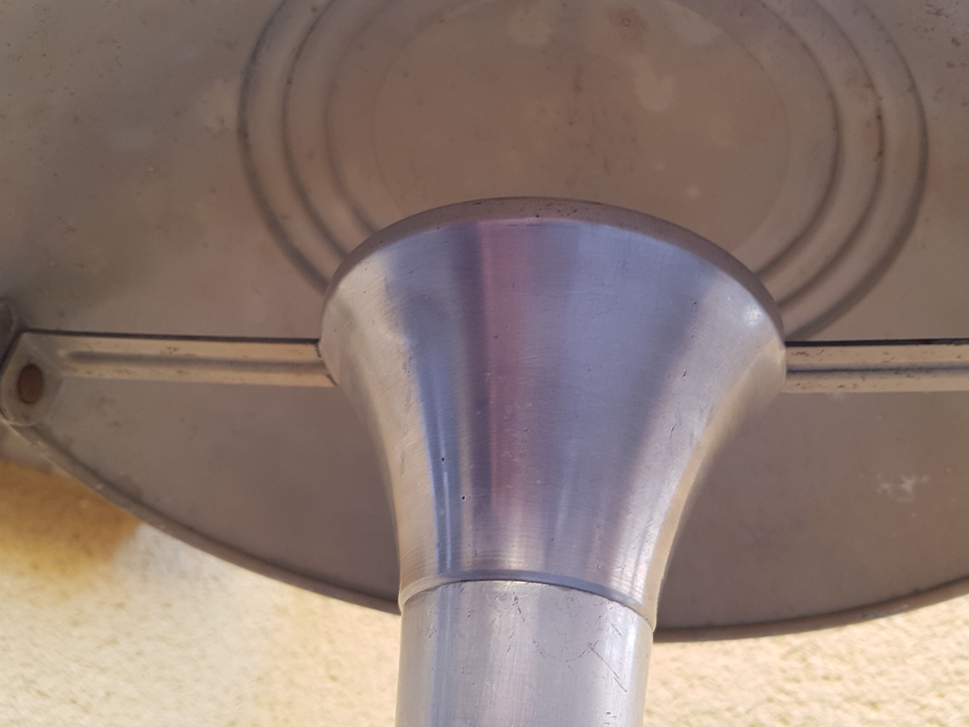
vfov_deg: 42.9
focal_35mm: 33
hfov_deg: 55.2
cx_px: 538
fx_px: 924
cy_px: 327
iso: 50
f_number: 1.7
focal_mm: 4.2
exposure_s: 1/50
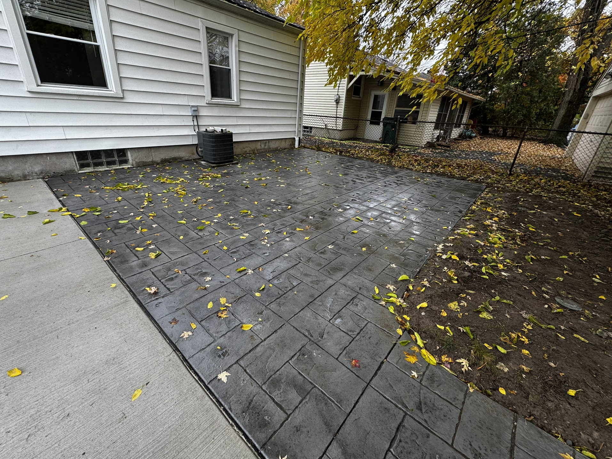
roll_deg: -4.2
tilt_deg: -23.9
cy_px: 221
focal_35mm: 15
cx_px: 297
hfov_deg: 98.1
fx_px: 265
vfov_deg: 81.7
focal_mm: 2.22
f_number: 2.2
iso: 40
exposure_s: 1/172
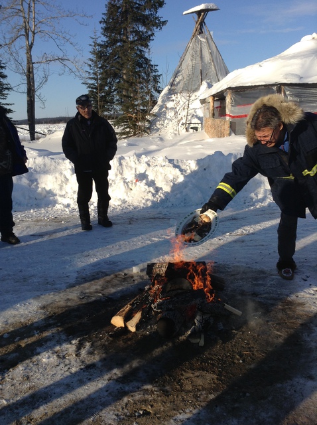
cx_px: 158
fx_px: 404
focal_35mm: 33
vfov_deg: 55.4
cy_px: 212
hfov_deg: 42.8
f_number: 2.4
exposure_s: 1/1114
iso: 32
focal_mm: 3.3
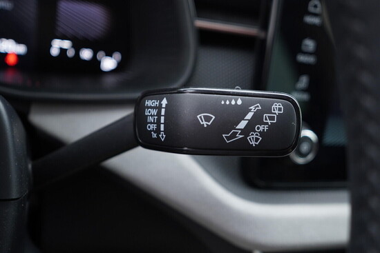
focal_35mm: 36
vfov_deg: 36.9
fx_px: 380
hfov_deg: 53.1
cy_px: 126
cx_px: 190
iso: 250
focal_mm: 24
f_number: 2.8
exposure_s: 1/40
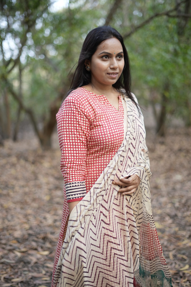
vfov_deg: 39.6
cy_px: 144
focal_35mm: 50
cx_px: 96
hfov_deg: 27.0
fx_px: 398
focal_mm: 50
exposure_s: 1/250
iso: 500
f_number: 1.8
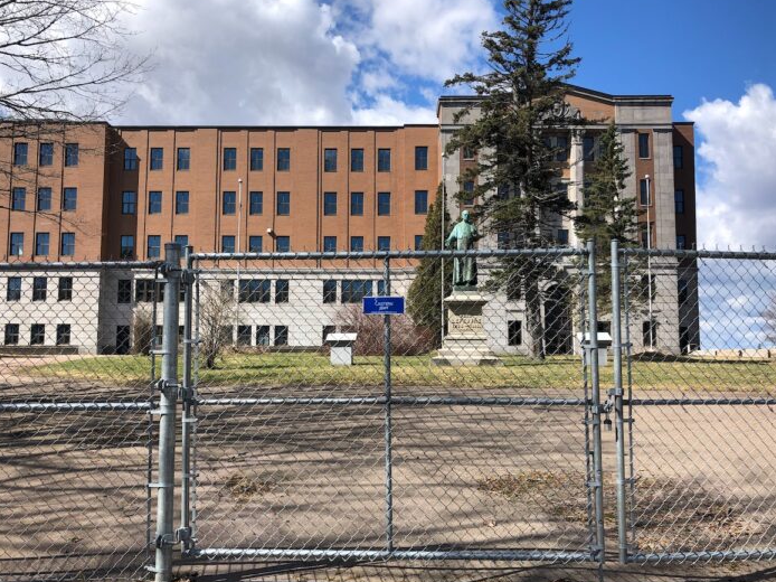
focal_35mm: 31
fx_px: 695
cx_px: 388
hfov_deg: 58.4
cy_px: 308
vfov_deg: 45.4
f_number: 1.8
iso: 20
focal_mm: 4
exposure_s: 1/1715
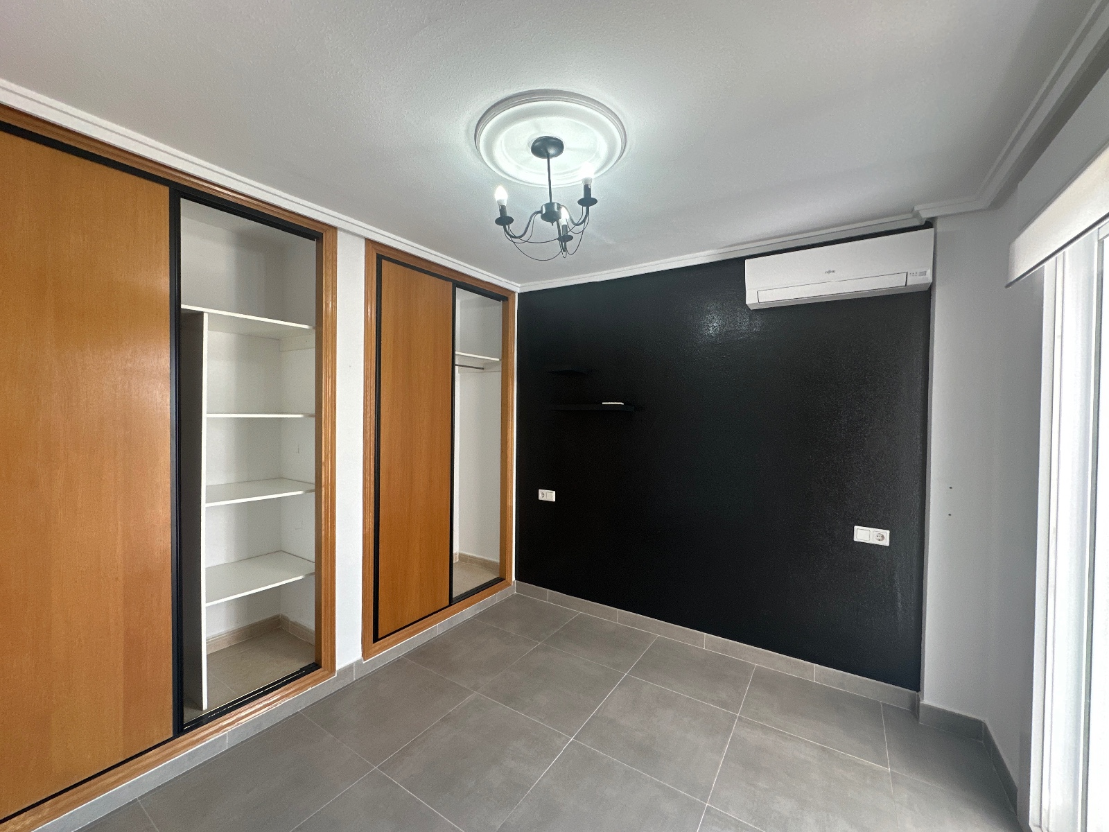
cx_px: 554
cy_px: 416
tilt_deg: -0.2
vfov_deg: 85.7
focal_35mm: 14
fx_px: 449
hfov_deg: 102.1
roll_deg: +0.4
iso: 250
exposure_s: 1/100
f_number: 2.2
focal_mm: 2.22
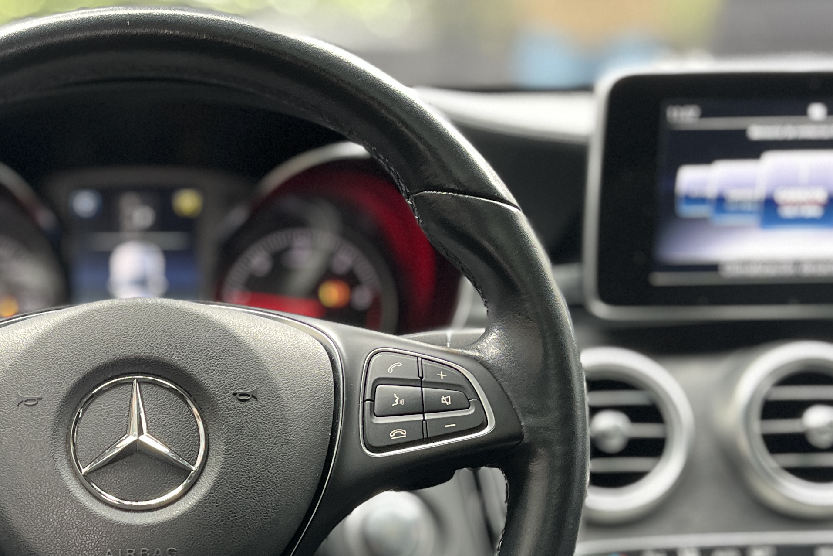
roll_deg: -0.5
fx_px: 1319
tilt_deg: -17.4
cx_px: 103
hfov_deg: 33.4
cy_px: 426
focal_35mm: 57
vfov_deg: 23.5
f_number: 1.6
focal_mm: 5.1
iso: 250
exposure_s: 1/43
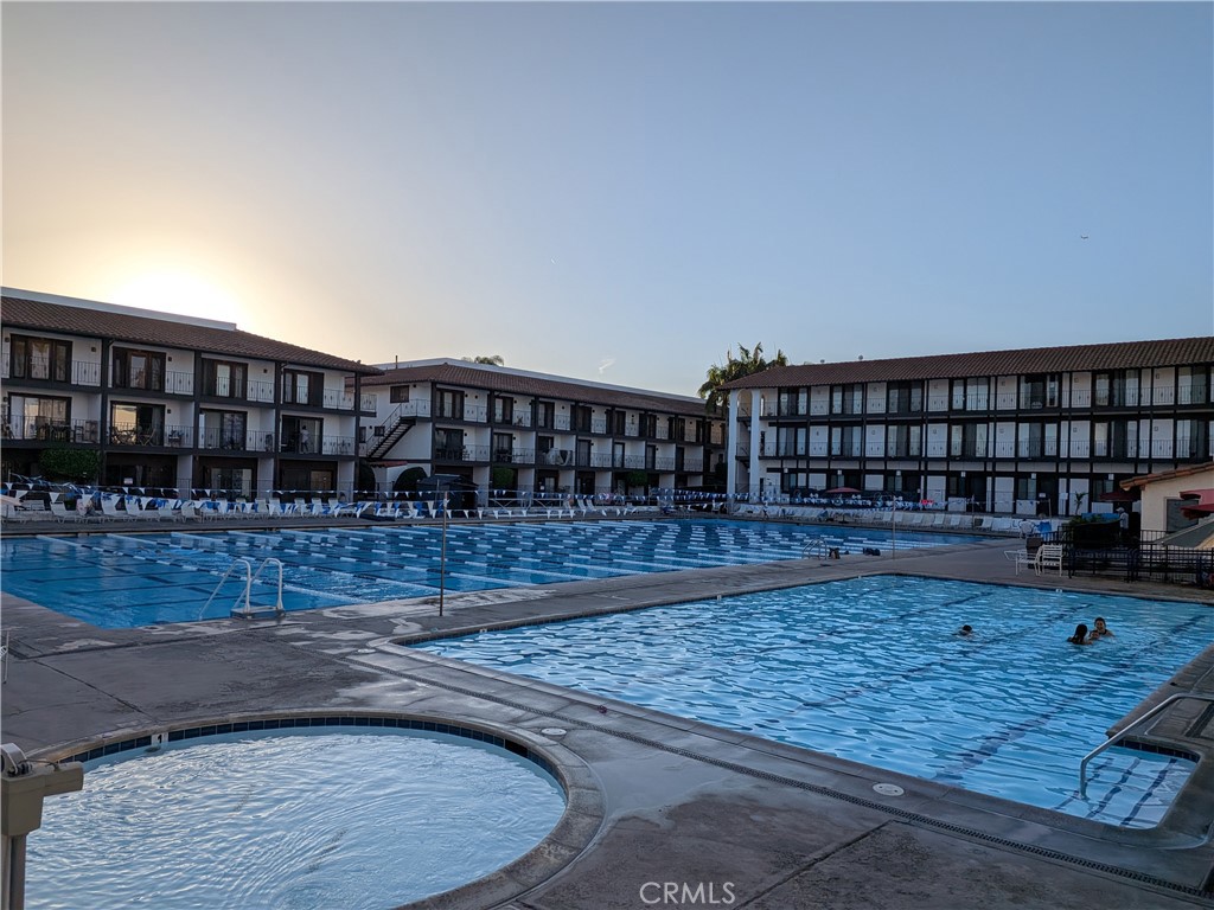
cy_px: 455
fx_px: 842
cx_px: 607
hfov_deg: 71.6
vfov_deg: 56.8
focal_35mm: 24
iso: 26
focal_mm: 4.53
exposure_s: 1/2037
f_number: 1.7
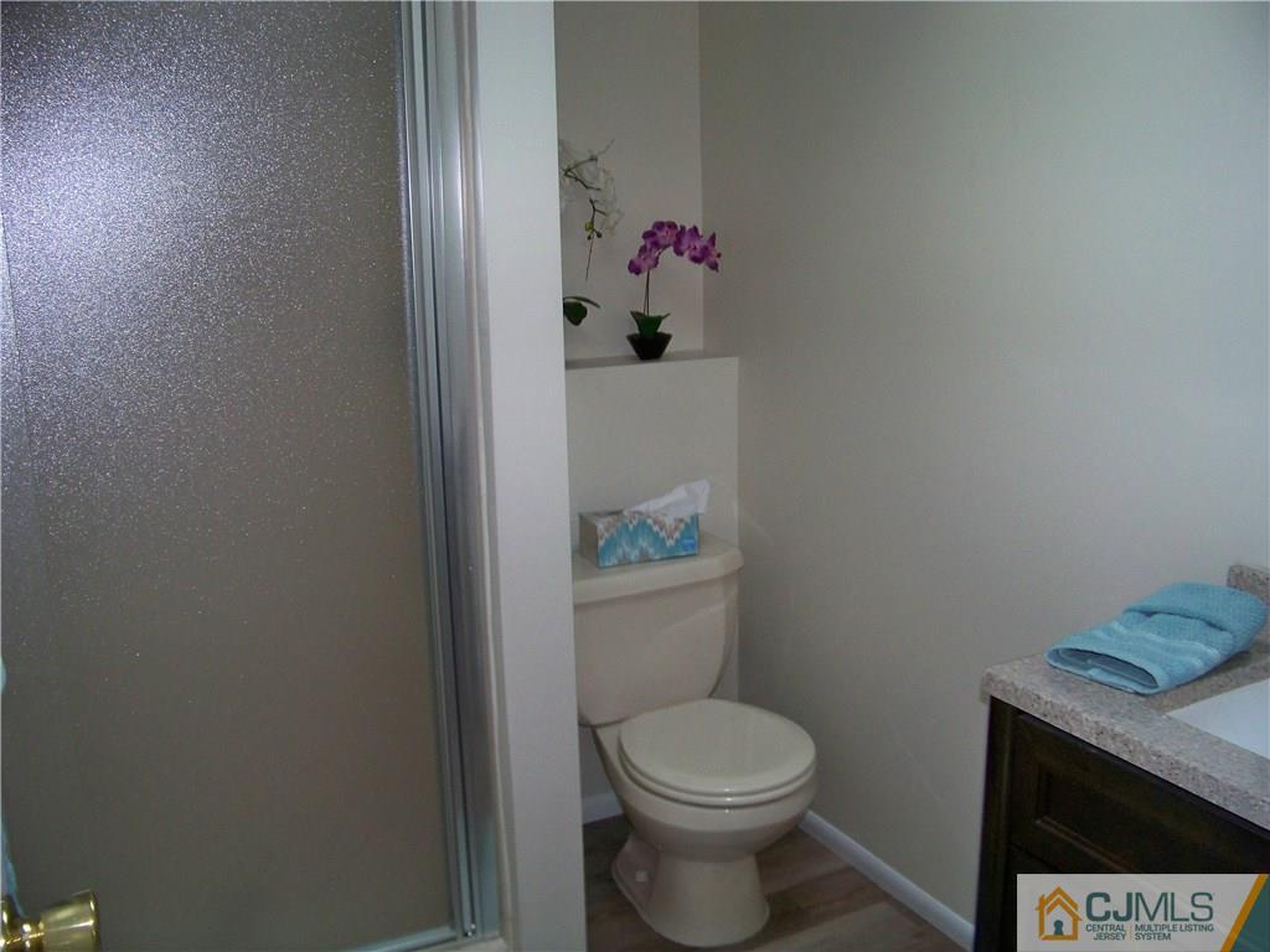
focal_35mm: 33
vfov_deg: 42.9
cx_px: 635
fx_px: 1211
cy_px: 476
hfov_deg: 55.4
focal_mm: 5.85
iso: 200
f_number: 2.8
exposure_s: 1/30
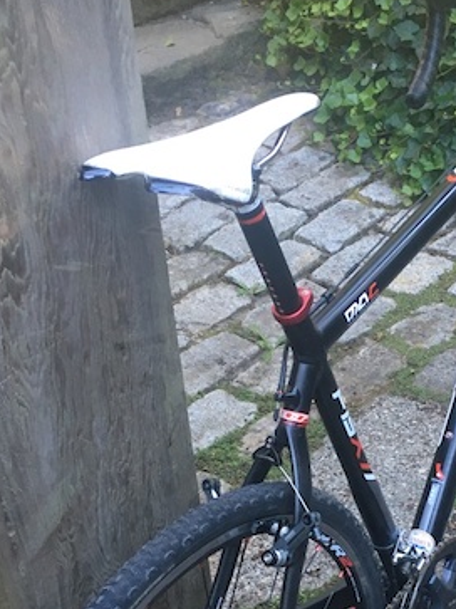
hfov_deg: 22.5
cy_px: 515
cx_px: 379
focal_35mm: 64
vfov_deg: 29.4
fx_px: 1125
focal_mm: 4.15
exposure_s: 1/30
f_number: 2.2
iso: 64
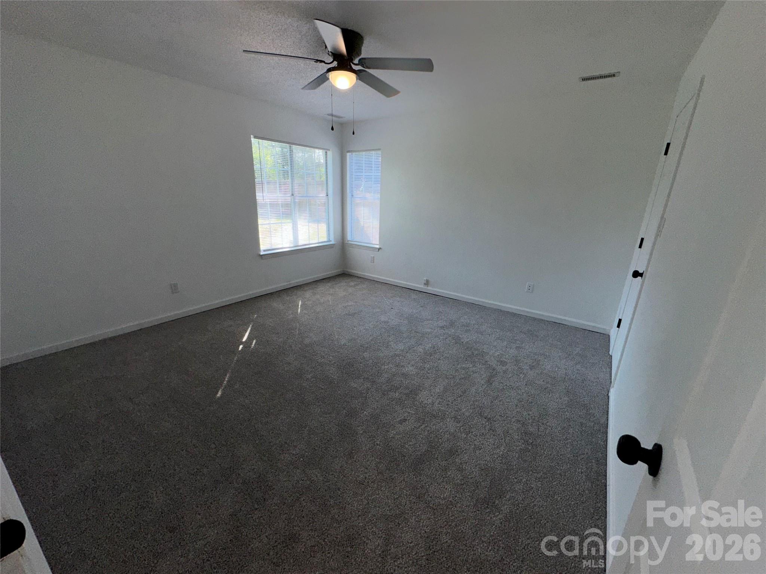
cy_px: 287
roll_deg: -1.9
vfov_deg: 85.7
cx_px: 383
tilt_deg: -17.3
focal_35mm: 14
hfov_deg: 102.1
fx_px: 310
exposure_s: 1/404
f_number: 2.2
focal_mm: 2.22
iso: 32
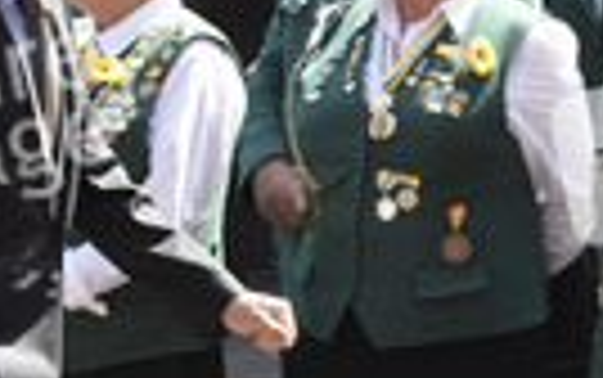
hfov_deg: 4.7
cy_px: 364
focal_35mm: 448
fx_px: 7368
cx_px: 14
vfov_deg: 2.9
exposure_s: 1/400
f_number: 9
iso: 800
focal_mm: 98
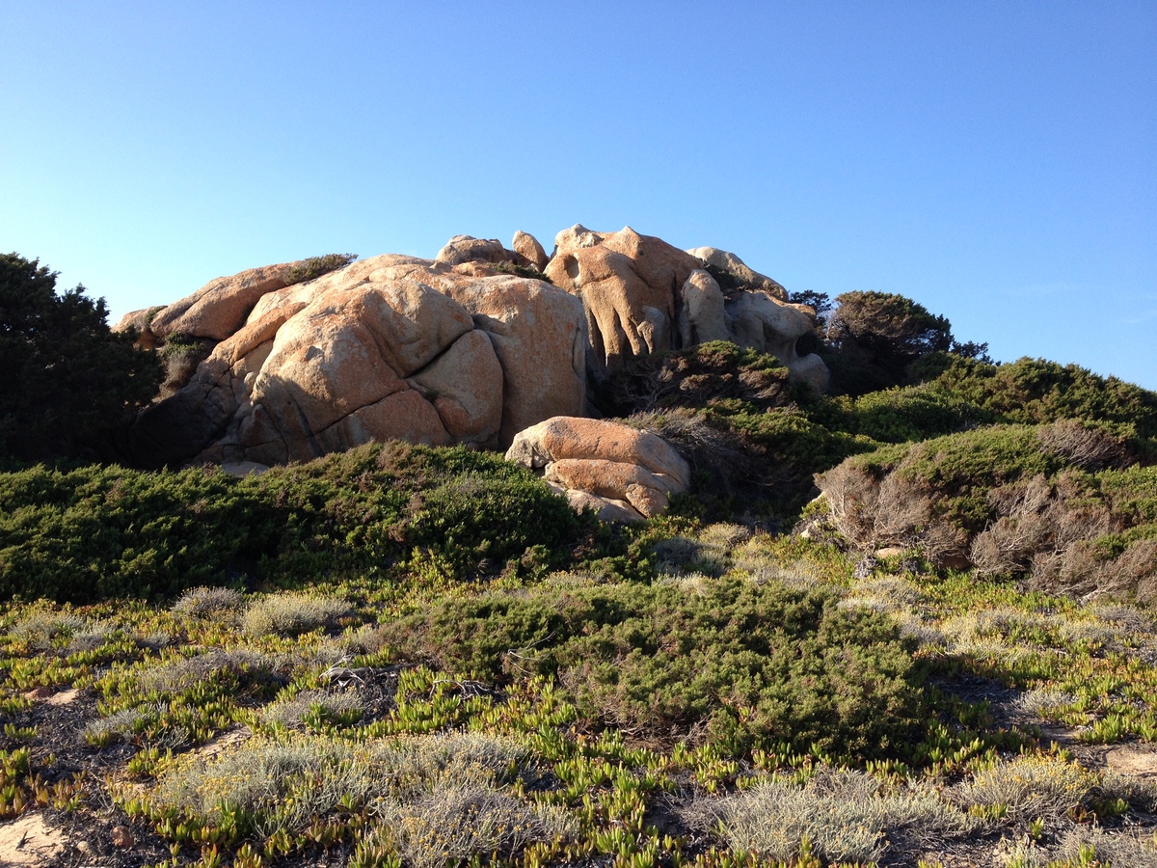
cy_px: 434
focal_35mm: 35
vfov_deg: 40.7
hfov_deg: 52.6
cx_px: 578
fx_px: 1170
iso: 50
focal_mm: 4.28
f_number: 2.4
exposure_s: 1/717
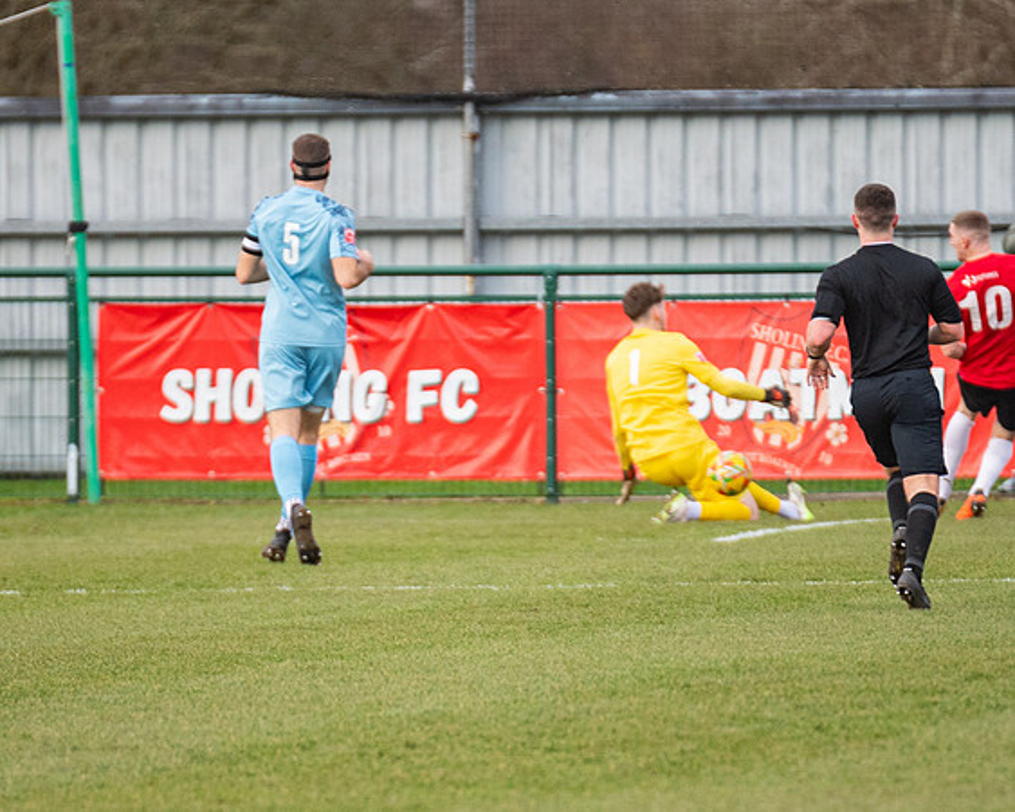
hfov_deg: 2.7
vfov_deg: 2.2
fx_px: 21592
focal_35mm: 719
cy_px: 550
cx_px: 510
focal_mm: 300
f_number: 2.8
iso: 1250
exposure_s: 1/1250
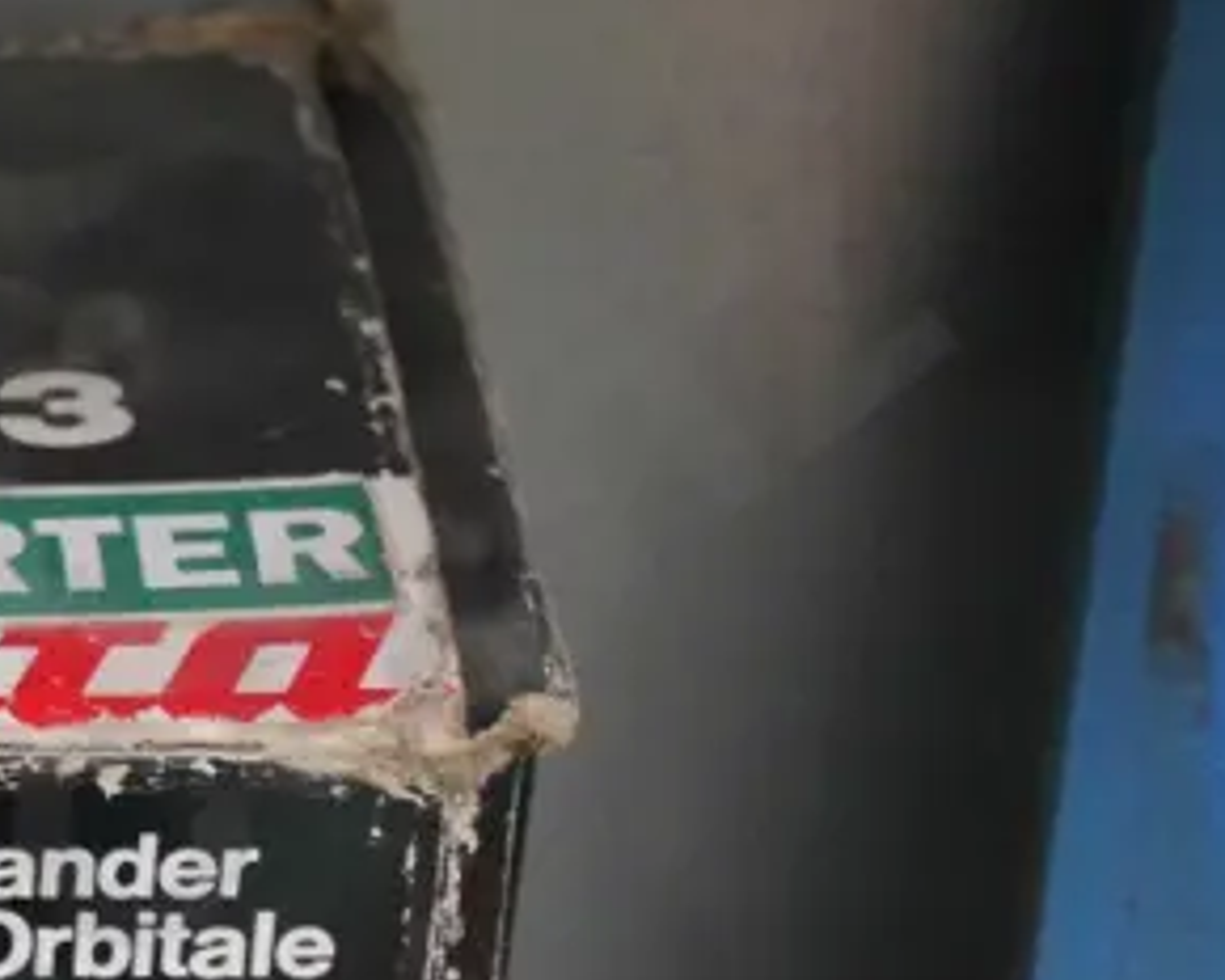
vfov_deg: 7.8
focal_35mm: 193
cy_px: 1552
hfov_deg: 9.6
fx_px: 6997
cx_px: -841
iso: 3200
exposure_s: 1/30
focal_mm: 28
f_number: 5.4
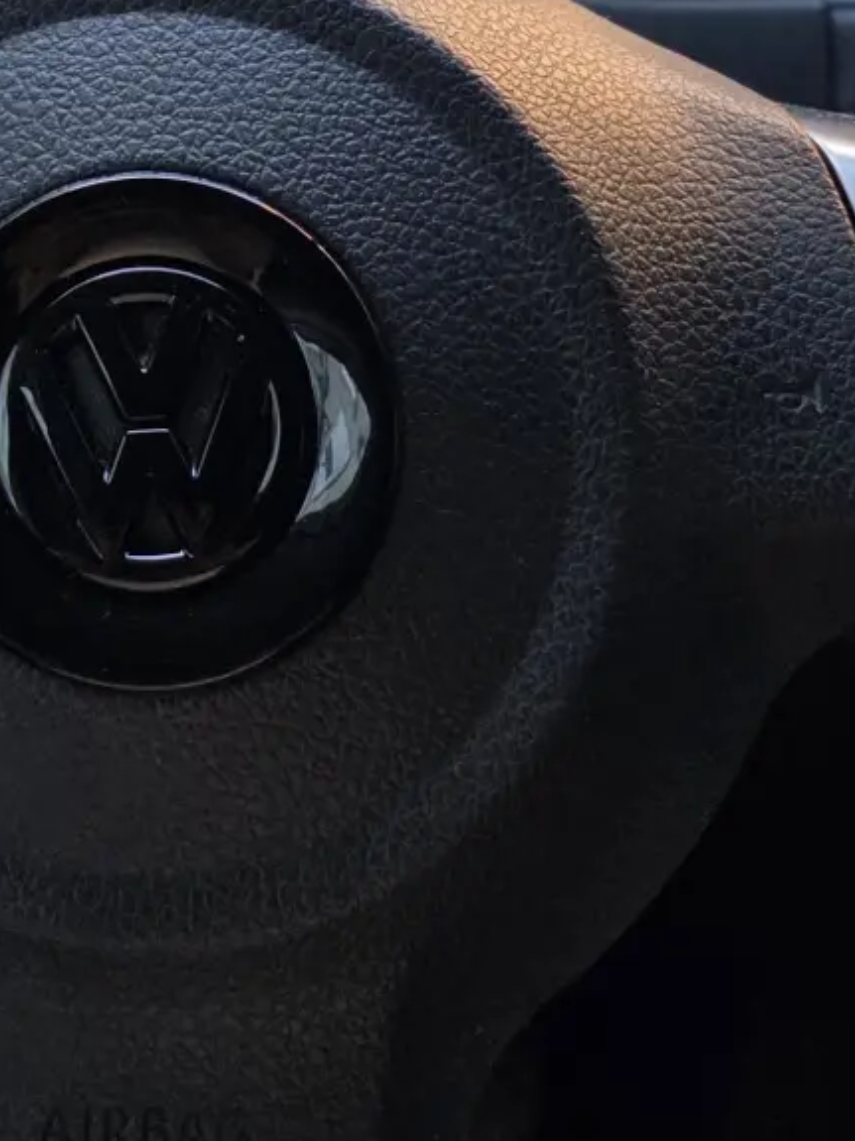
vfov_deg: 21.7
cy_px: -196
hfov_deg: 17.4
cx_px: 138
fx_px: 2767
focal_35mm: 84
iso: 200
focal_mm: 6.3
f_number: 1.7
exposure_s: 1/100
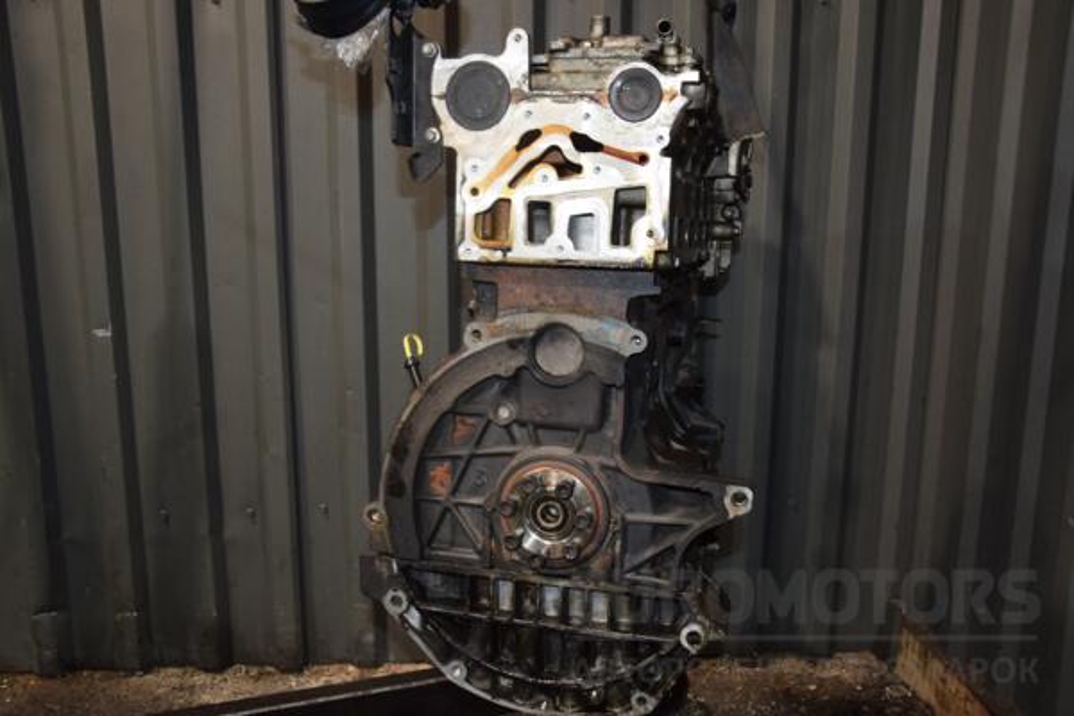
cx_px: 537
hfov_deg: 57.2
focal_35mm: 33
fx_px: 984
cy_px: 358
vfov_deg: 40.0
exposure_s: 1/60
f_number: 5
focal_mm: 22
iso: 800
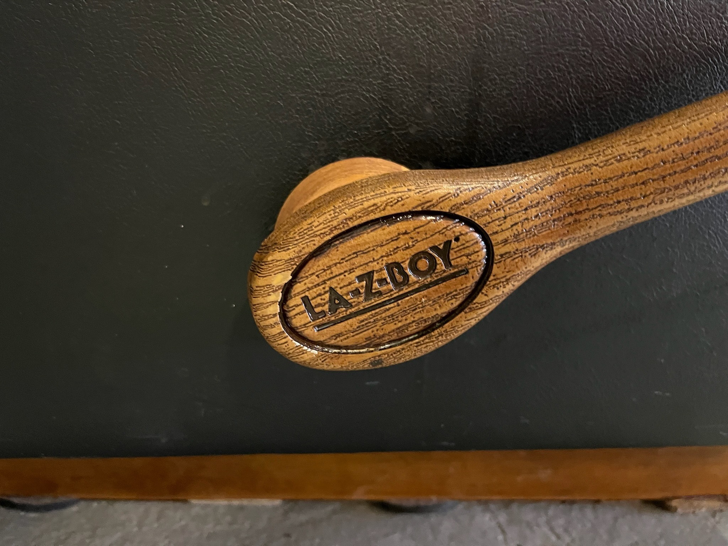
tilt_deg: -20.6
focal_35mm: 26
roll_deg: -2.3
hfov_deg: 67.3
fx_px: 547
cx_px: 364
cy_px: 273
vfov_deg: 53.1
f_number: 1.6
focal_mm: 5.1
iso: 640
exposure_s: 1/25
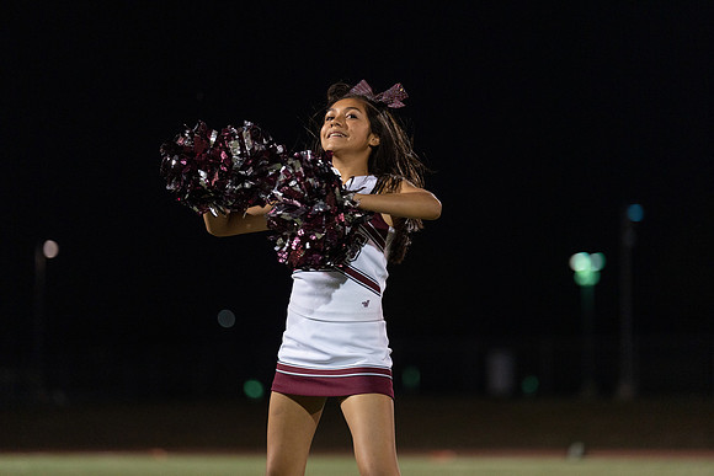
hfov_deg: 13.5
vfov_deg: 9.0
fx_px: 3015
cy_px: 238
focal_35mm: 152
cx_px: 357
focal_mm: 152
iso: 1600
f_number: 2.8
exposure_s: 1/800
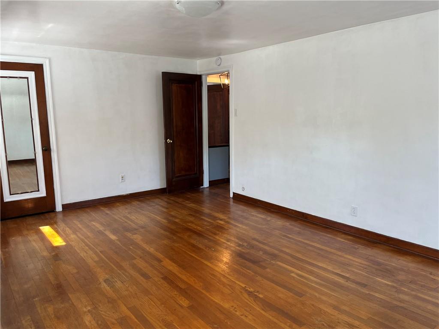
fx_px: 330
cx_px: 220
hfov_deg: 67.3
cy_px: 164
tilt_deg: -9.1
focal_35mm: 26
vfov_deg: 53.1
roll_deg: +0.5
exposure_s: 1/120
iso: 100
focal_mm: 5.1
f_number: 1.6
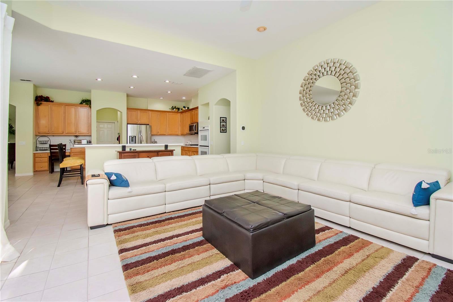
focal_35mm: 15
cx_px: 226
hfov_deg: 100.4
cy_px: 151
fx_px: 189
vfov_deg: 77.3
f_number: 9
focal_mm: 10
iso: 800
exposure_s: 1/160
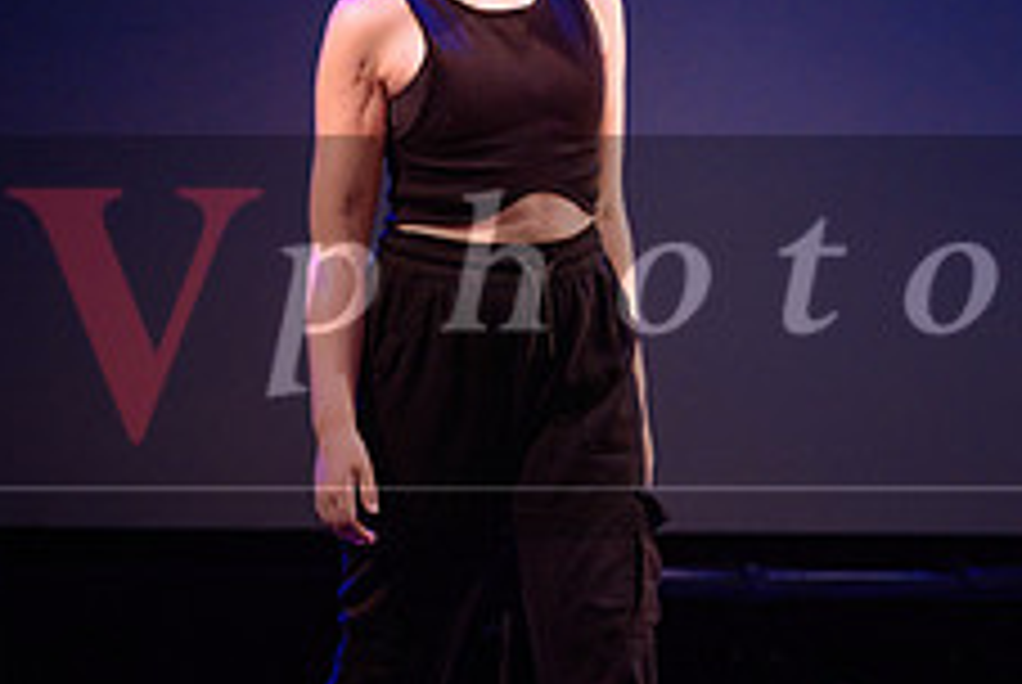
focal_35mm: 478
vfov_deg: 2.9
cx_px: 1067
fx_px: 13587
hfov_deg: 4.3
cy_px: 220
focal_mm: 170
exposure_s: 1/200
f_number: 2.8
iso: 1600
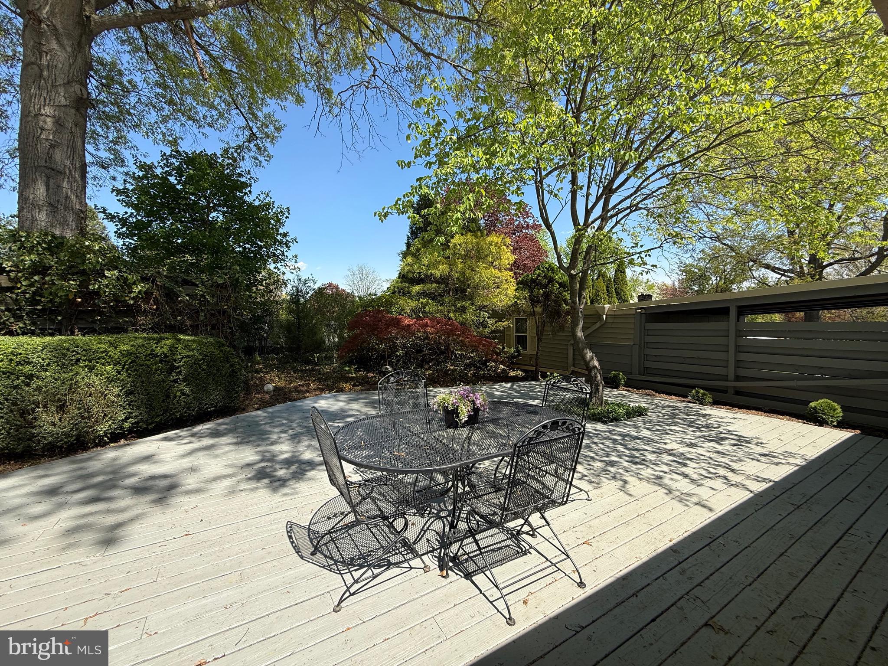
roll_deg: +0.5
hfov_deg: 102.1
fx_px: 359
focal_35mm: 14
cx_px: 444
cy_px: 333
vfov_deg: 85.7
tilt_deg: -1.7
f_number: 2.2
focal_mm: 2.22
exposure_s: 1/820
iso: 50
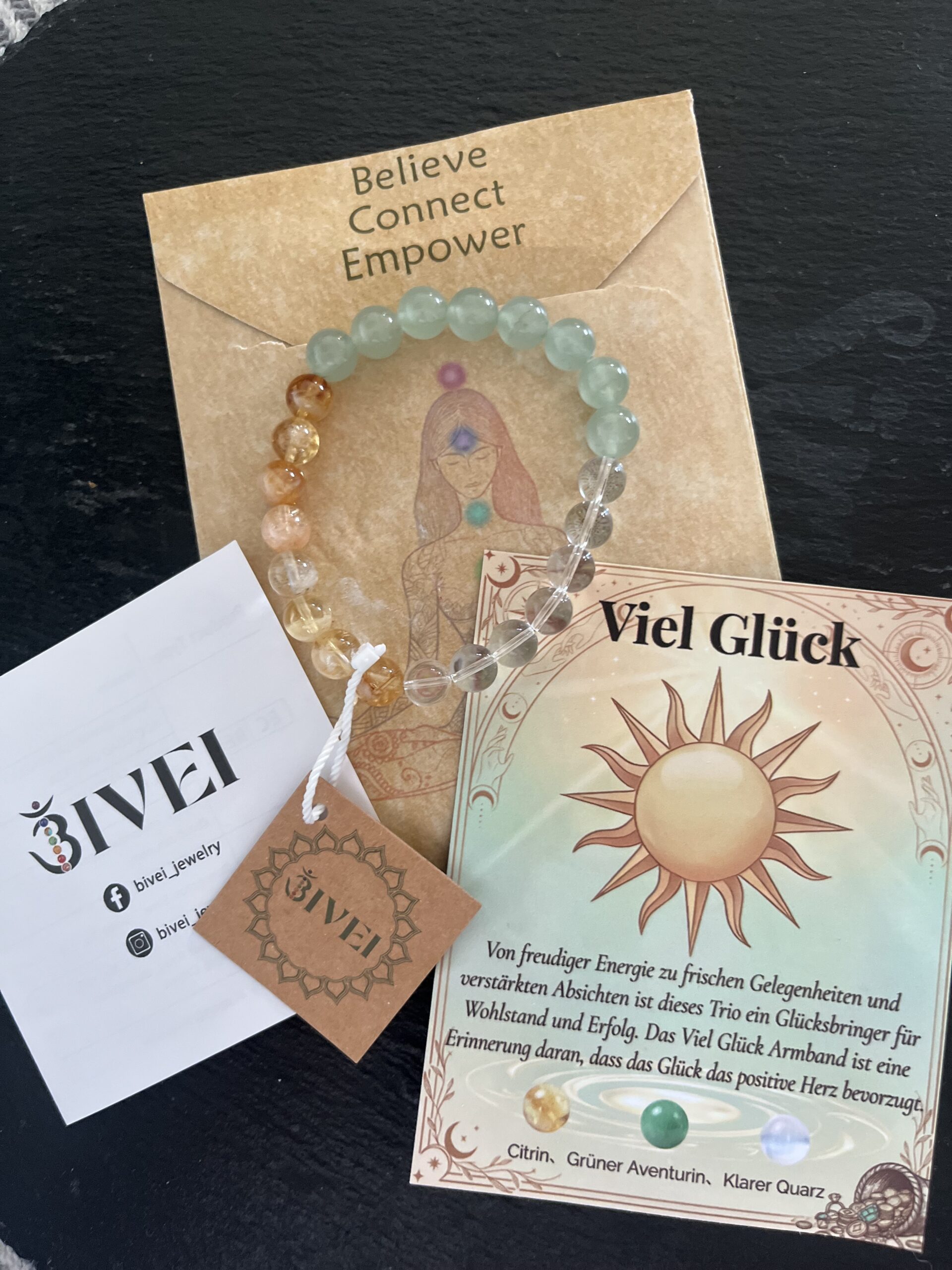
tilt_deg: -87.8
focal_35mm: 26
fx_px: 953
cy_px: 635
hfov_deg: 53.1
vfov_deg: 67.3
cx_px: 476
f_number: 1.6
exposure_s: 1/60
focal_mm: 5.1
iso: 320
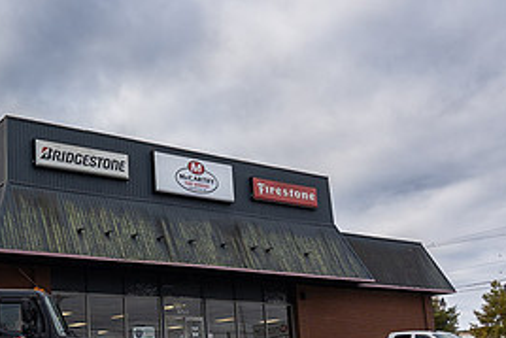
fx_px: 731
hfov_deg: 36.5
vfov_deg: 25.8
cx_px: 83
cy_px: 241
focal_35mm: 52
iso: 100
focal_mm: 24
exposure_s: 1/100
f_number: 6.3
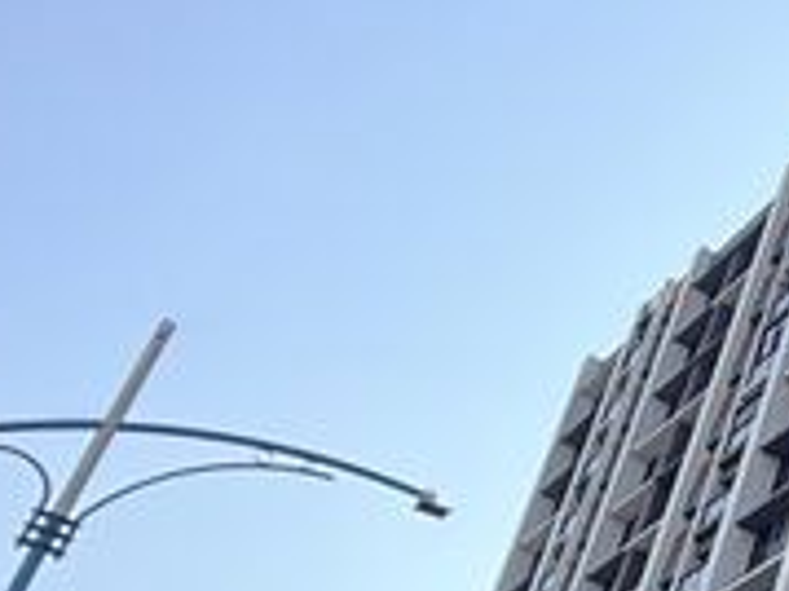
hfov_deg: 19.5
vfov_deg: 19.2
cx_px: 1419
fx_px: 1708
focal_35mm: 75
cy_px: 556
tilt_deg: +29.0
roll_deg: -5.1
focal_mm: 2.22
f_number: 2.2
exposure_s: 1/411
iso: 50
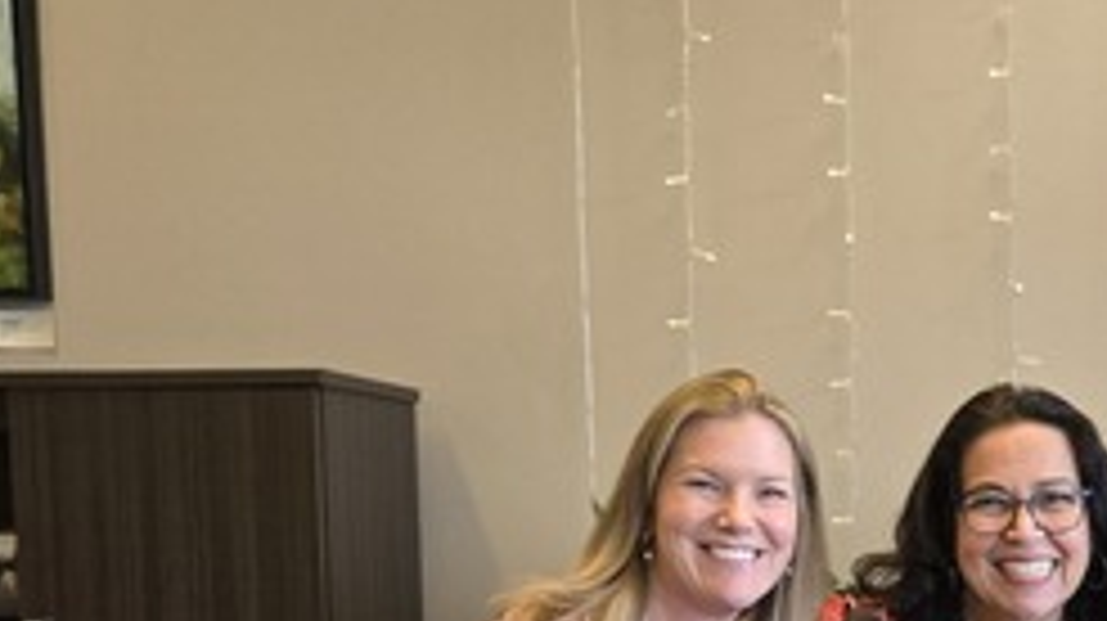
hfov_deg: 32.6
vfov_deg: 19.4
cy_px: 765
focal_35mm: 58
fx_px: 1701
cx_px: 1154
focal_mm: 5.4
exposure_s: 1/120
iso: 200
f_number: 1.8
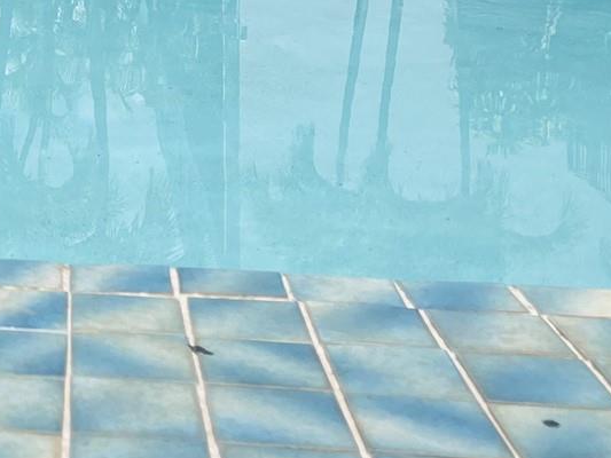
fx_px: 1377
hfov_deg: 22.6
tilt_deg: -2.2
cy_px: -102
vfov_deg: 17.9
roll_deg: +1.0
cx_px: -165
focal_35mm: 78
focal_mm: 4.2
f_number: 1.6
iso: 50
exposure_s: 1/8403
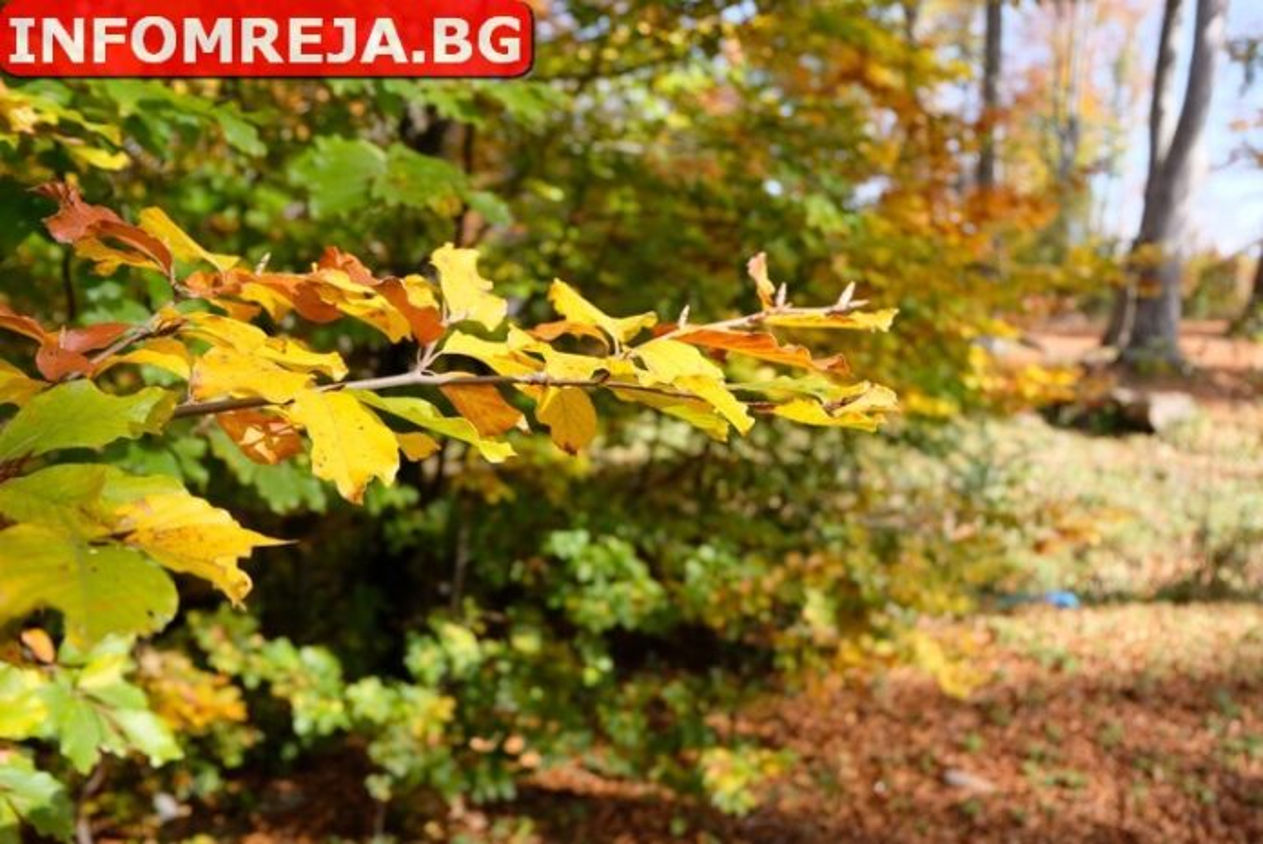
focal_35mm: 29
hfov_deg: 63.6
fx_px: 1018
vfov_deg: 45.0
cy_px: 422
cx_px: 632
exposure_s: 1/350
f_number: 4.5
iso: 400
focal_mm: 19.2
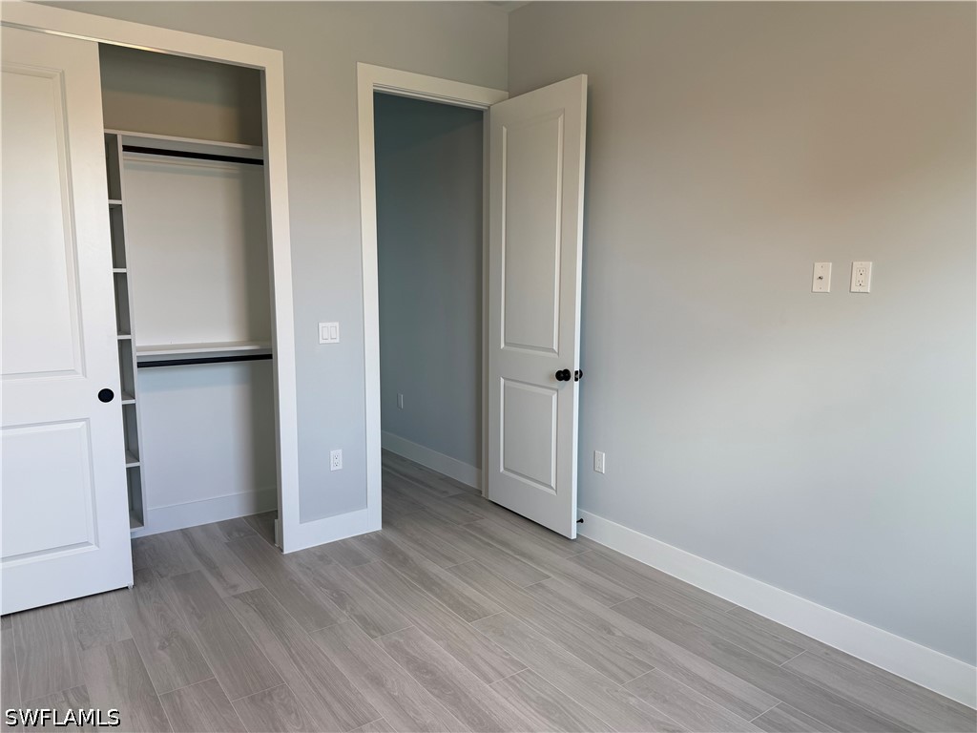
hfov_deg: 71.6
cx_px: 488
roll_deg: +0.5
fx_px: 677
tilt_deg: -6.9
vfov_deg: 56.8
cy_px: 366
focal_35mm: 24
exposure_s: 1/120
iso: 80
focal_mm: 6.76
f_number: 1.78
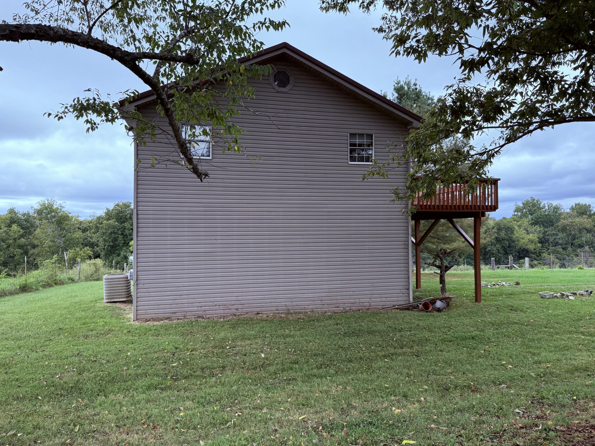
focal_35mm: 24
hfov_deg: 71.6
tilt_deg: +0.8
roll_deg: +0.1
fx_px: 413
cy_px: 223
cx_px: 298
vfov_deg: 56.8
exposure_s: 1/1046
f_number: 1.78
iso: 100
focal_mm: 6.76
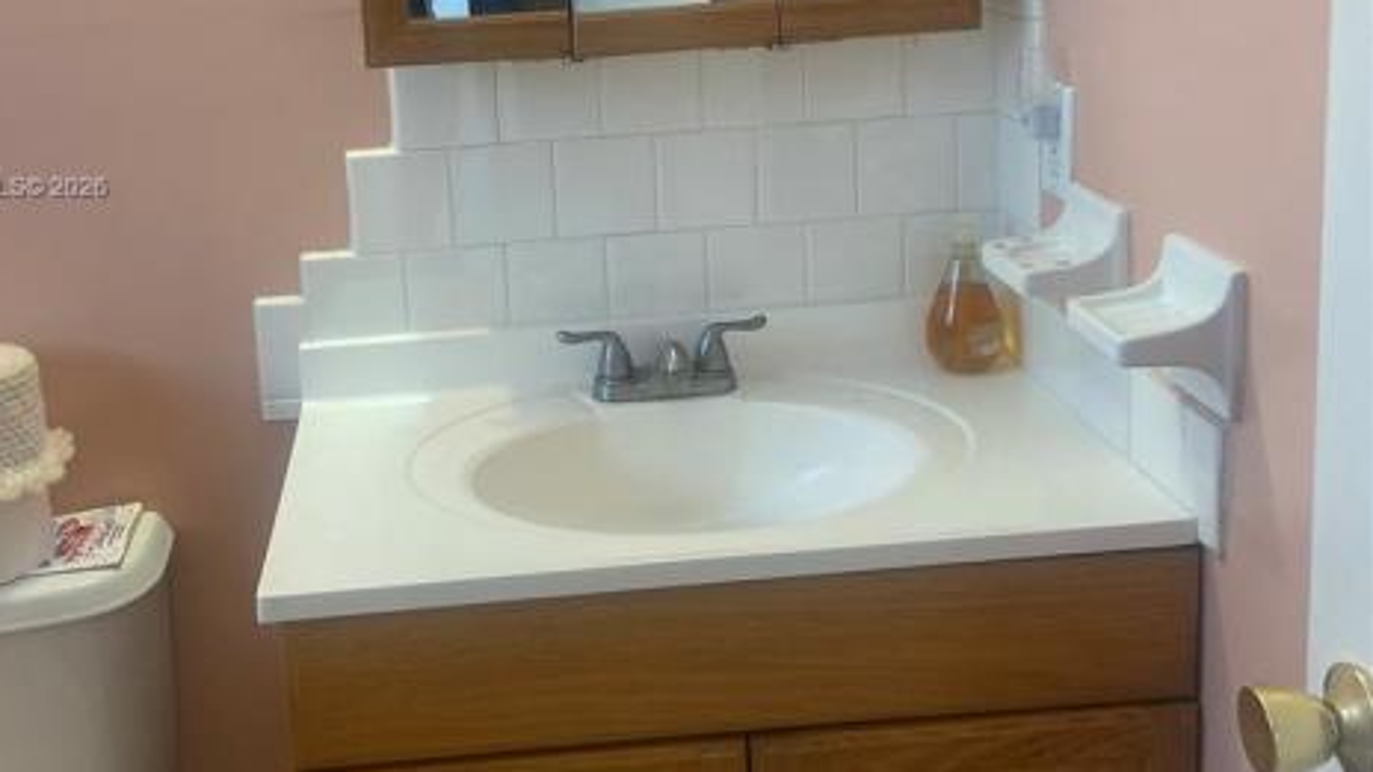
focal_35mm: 44
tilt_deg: -11.5
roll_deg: +3.2
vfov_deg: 26.7
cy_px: 189
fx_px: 1602
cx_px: 577
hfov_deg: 46.2
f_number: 1.8
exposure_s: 1/120
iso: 125
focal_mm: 4.25
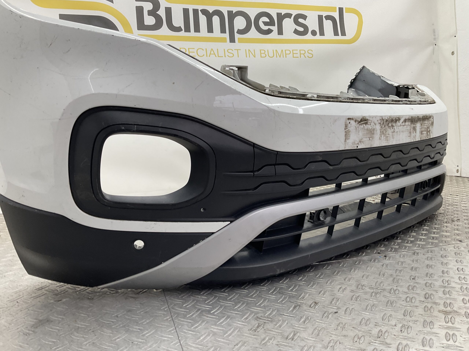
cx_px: 234
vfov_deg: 48.2
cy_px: 176
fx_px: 393
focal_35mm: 29
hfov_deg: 61.7
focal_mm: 3
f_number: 1.8
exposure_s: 1/120
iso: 40
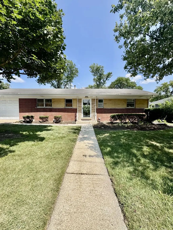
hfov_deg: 85.7
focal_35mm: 14
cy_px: 115
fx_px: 93
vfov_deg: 102.1
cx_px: 86
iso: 50
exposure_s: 1/1637
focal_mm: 2.22
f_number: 2.2
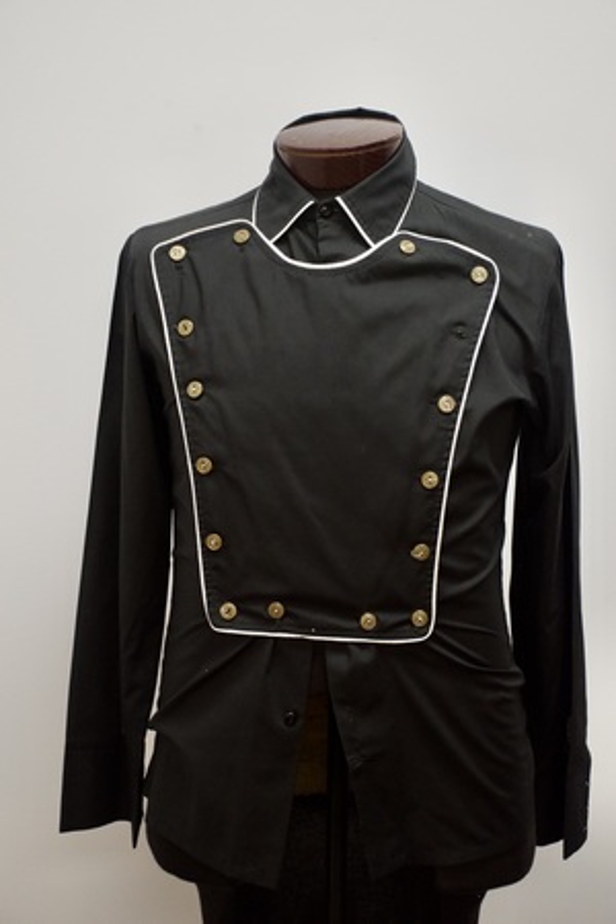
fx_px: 1617
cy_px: 462
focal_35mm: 63
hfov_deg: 21.6
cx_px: 308
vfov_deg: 31.9
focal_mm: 42
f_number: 4.5
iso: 1600
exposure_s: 1/160
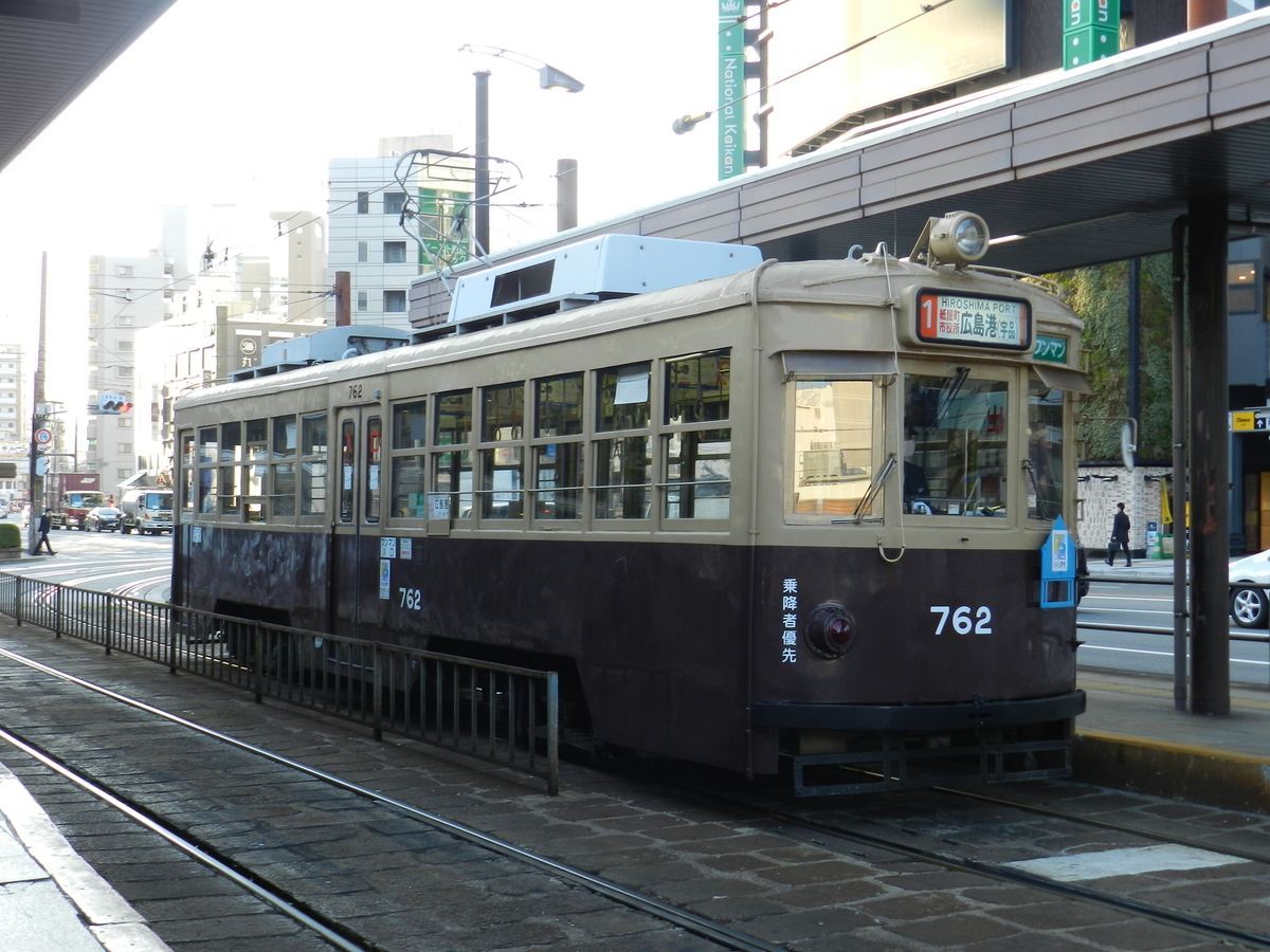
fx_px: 1688
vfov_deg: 31.5
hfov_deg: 41.2
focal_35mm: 46
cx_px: 635
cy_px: 476
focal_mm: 8.1
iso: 160
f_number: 4.2
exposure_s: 1/100
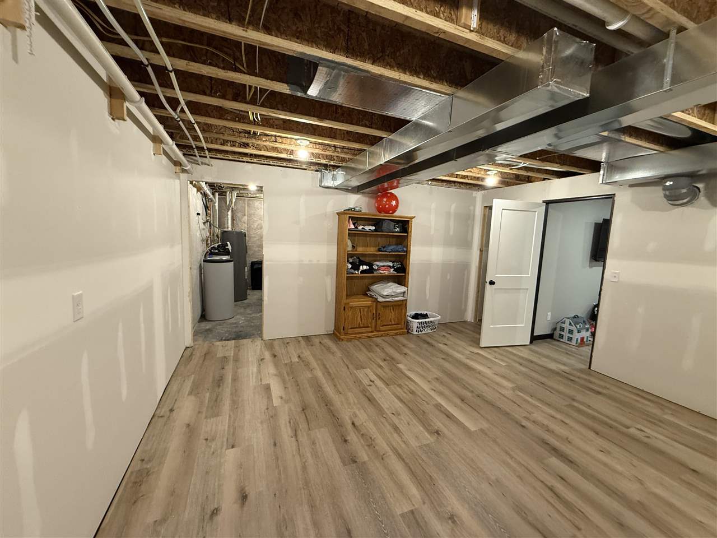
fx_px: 290
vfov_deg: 85.7
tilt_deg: -6.1
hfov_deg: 102.1
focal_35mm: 14
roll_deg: -3.3
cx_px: 358
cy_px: 269
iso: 250
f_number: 2.2
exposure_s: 1/60
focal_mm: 2.22
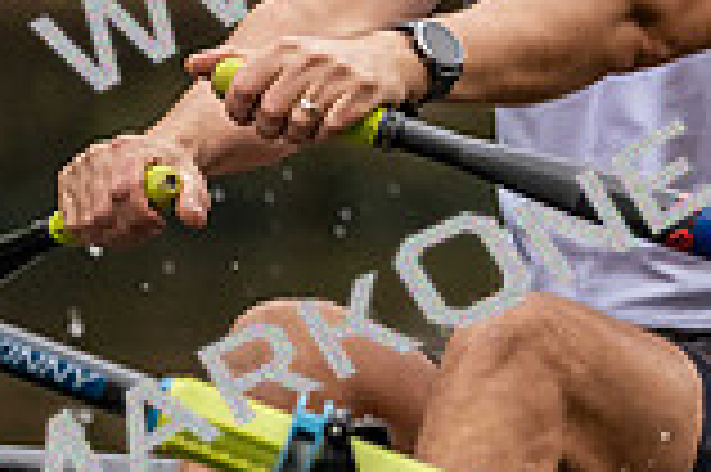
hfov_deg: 1.4
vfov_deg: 0.9
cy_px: 106
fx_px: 29002
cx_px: 590
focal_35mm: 1470
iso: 2800
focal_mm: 400
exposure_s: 1/2500
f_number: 4.5
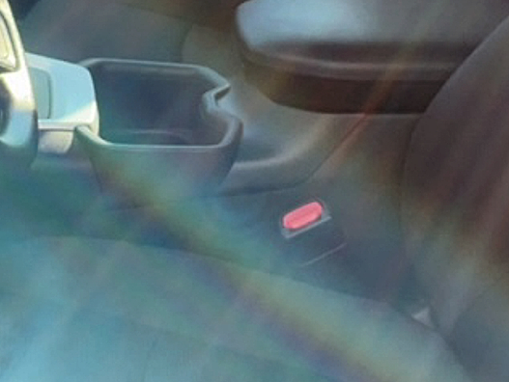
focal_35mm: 91
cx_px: 243
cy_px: 54
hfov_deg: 21.5
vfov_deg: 16.1
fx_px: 1339
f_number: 1.8
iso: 32
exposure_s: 1/129
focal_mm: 3
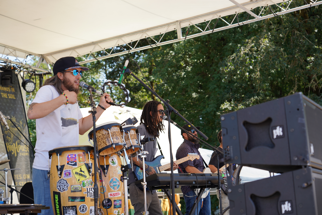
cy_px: 108
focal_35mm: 74
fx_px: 662
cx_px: 161
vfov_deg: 18.4
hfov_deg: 27.3
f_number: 5
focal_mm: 74
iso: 100
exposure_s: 1/200
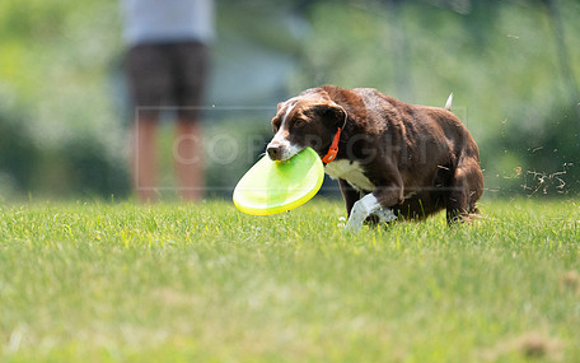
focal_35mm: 800
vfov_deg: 1.6
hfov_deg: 2.6
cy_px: 170
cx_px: 251
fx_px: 12646
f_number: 6.3
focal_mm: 600
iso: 2500
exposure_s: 1/4000
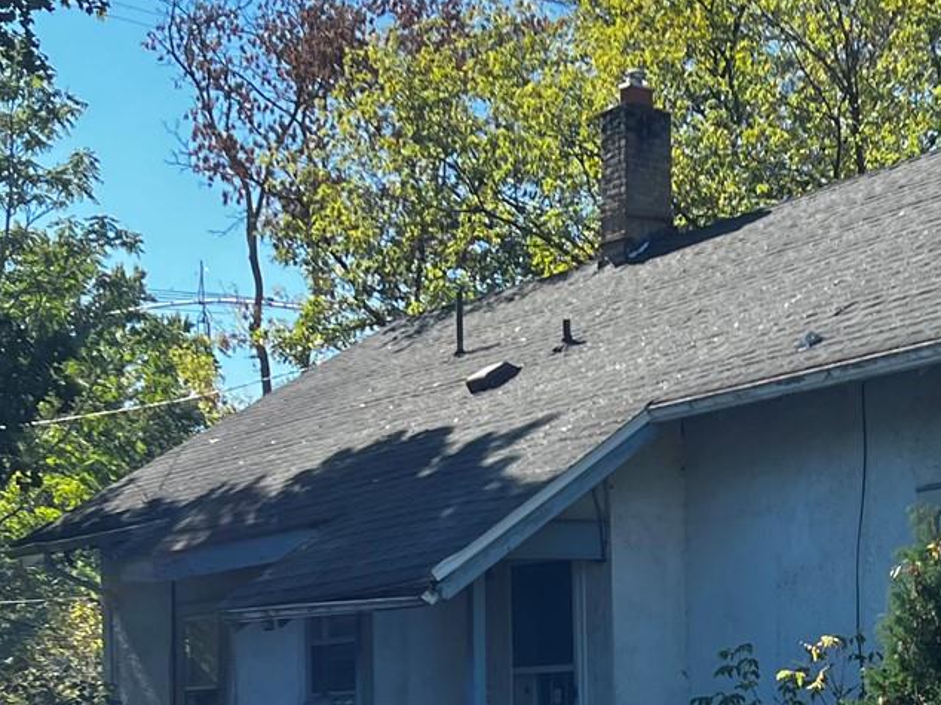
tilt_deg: +0.8
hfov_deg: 22.8
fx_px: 2283
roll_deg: +0.8
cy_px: 800
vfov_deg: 16.9
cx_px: 830
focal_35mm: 84
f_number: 1.5
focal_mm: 5.7
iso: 50
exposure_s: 1/1311
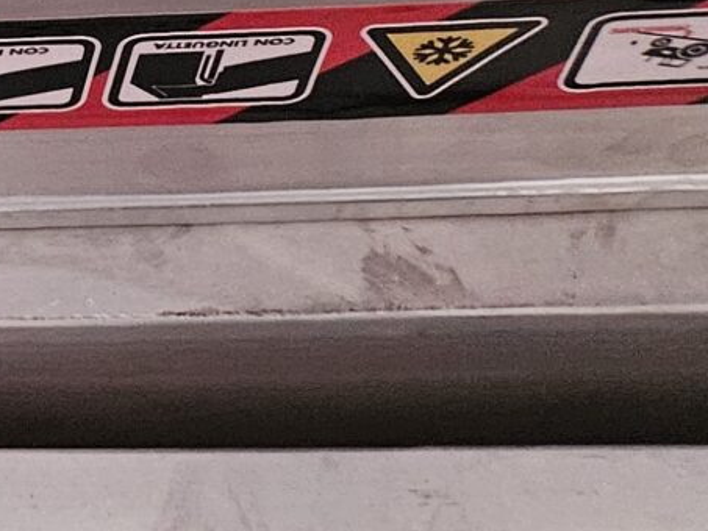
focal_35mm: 130
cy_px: -667
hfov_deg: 11.3
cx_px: -1218
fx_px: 2660
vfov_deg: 10.2
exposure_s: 1/200
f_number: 1.8
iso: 1000
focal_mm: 5.4
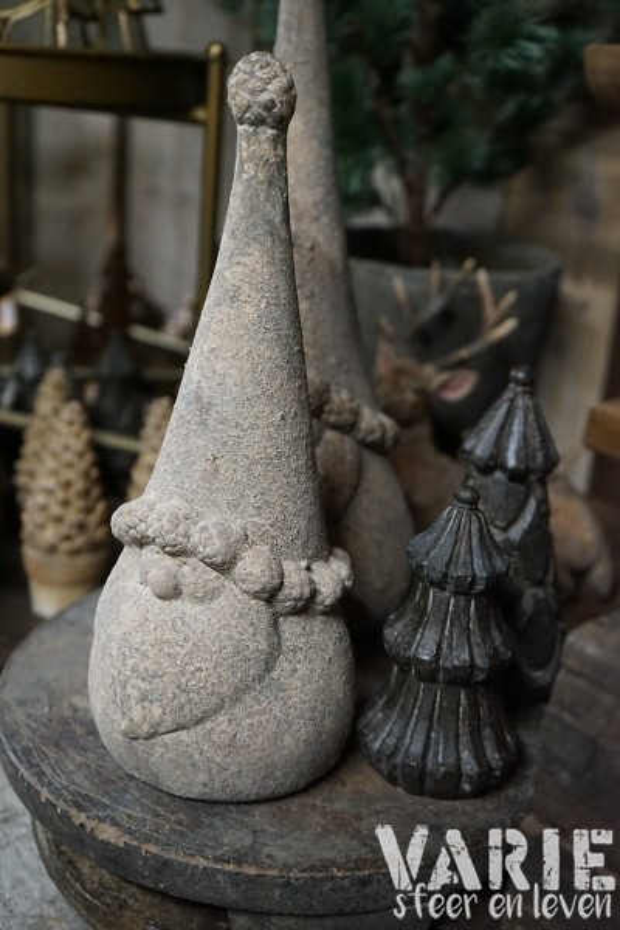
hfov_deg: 32.6
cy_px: 465
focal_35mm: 41
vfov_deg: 47.4
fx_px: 1059
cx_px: 310
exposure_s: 1/90
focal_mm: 41
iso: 6400
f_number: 4
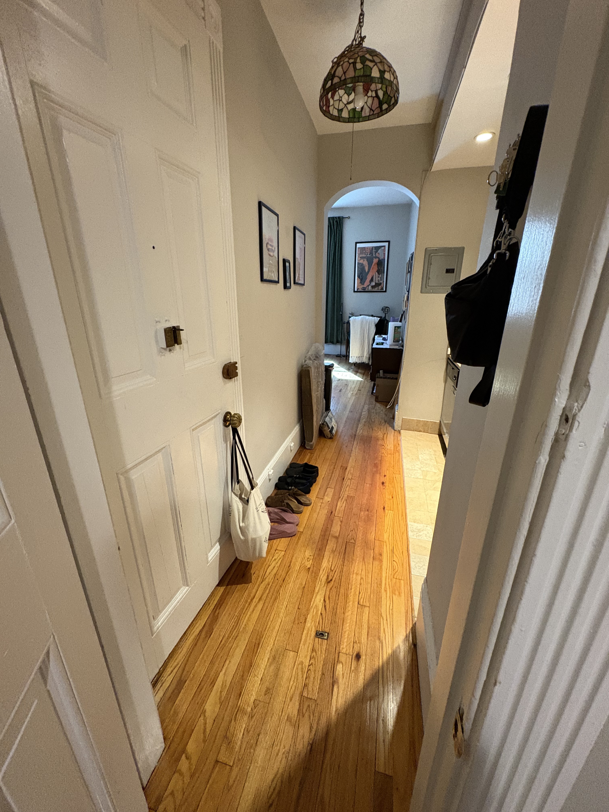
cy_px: 406
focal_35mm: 14
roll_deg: +0.1
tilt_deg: -19.2
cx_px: 304
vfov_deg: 102.1
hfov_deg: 85.7
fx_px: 328
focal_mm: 2.22
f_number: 2.2
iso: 640
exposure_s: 1/60
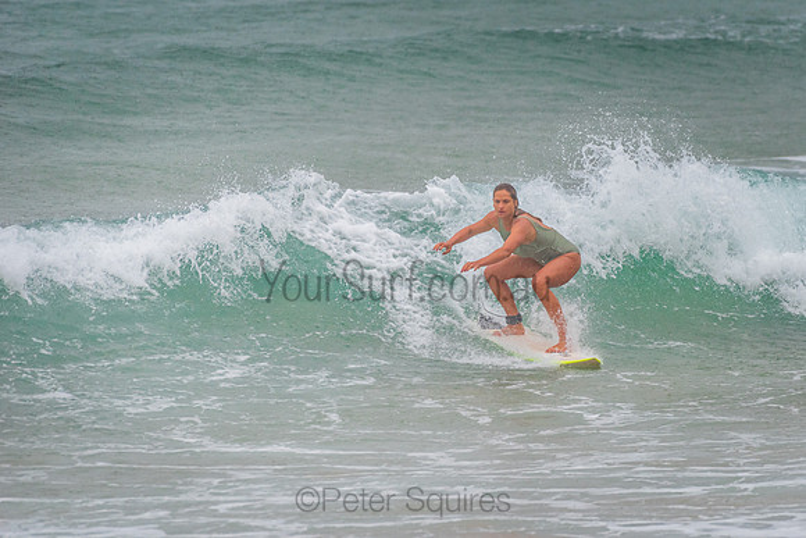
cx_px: 532
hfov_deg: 3.1
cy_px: 240
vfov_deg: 2.1
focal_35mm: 660
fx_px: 14770
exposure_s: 1/320
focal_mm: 500
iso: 400
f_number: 5.6
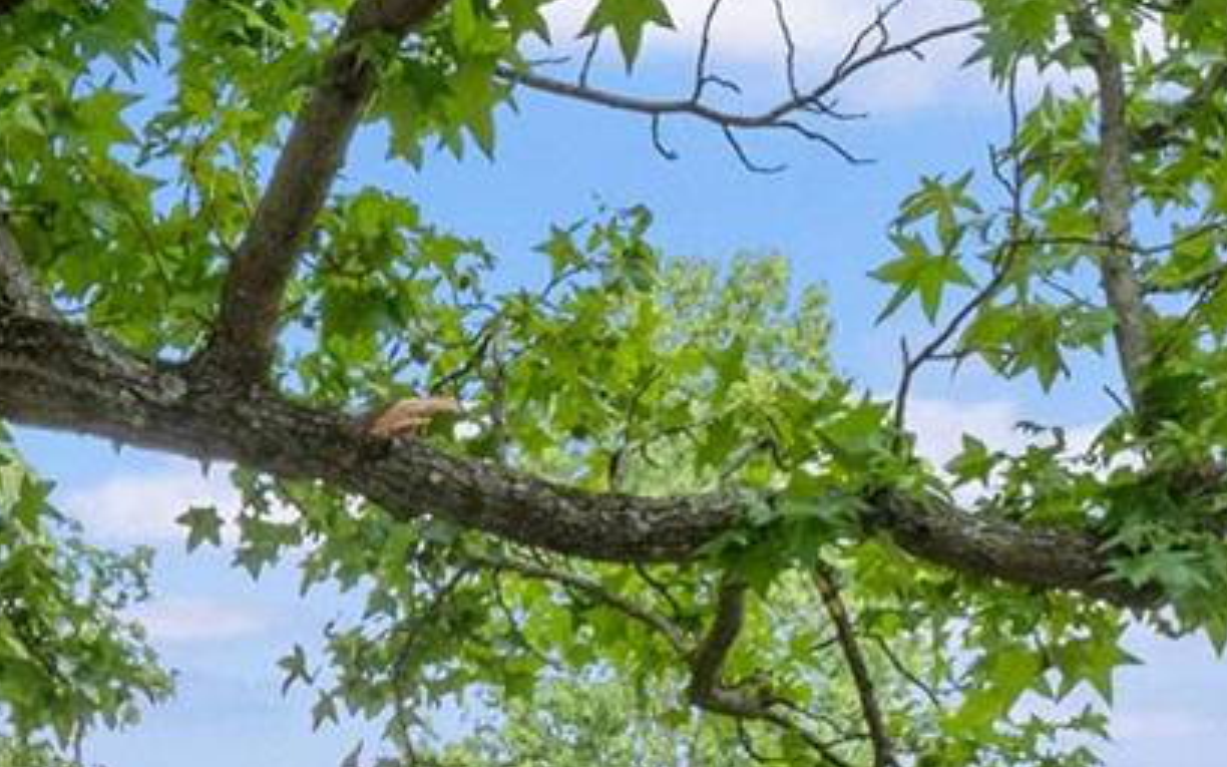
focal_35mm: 88
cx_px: -144
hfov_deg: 22.2
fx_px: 2943
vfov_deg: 13.0
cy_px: 1522
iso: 400
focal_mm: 11
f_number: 8
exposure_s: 1/60
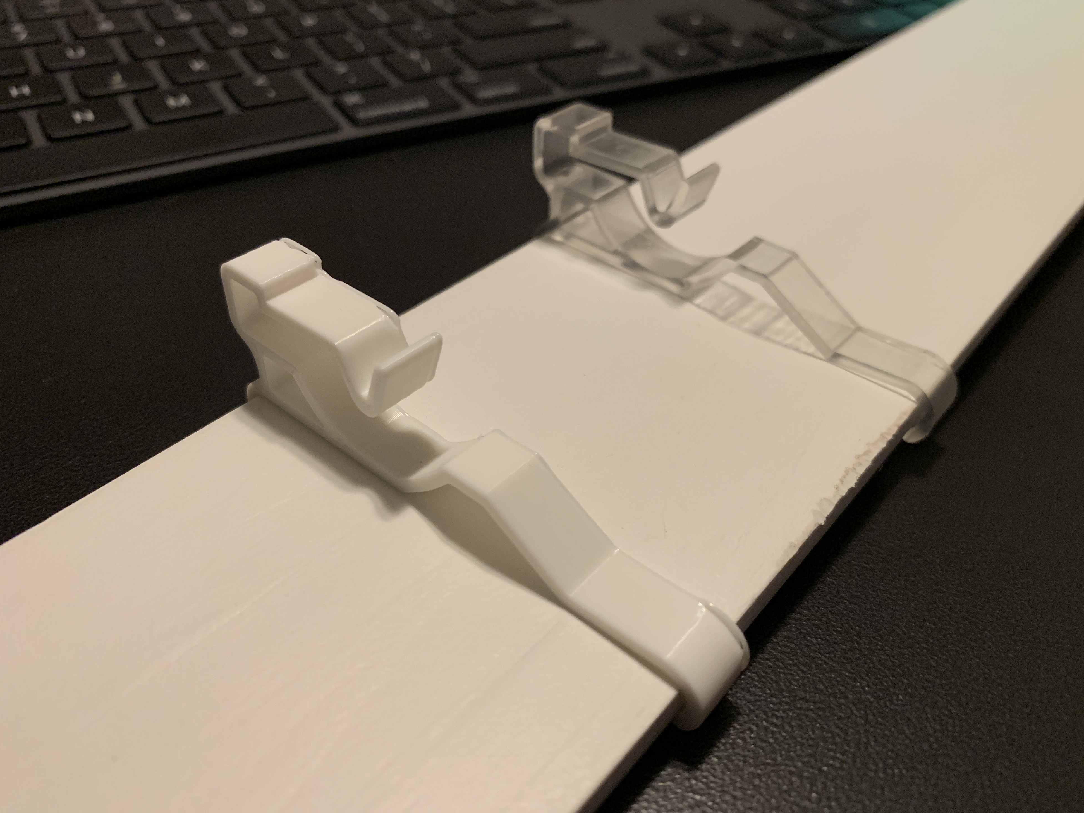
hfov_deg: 65.3
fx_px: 845
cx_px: 562
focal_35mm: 27
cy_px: 400
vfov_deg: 51.3
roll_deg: -2.9
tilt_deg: -36.9
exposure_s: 1/56
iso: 400
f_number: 1.8
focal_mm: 4.25
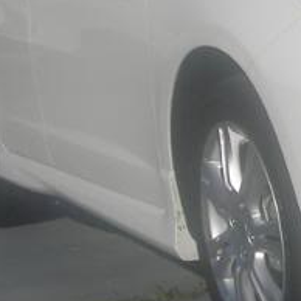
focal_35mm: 177
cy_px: -54
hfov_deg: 9.8
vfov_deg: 9.7
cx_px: 317
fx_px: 1741
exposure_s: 1/494
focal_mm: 6.3
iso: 50
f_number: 6.4
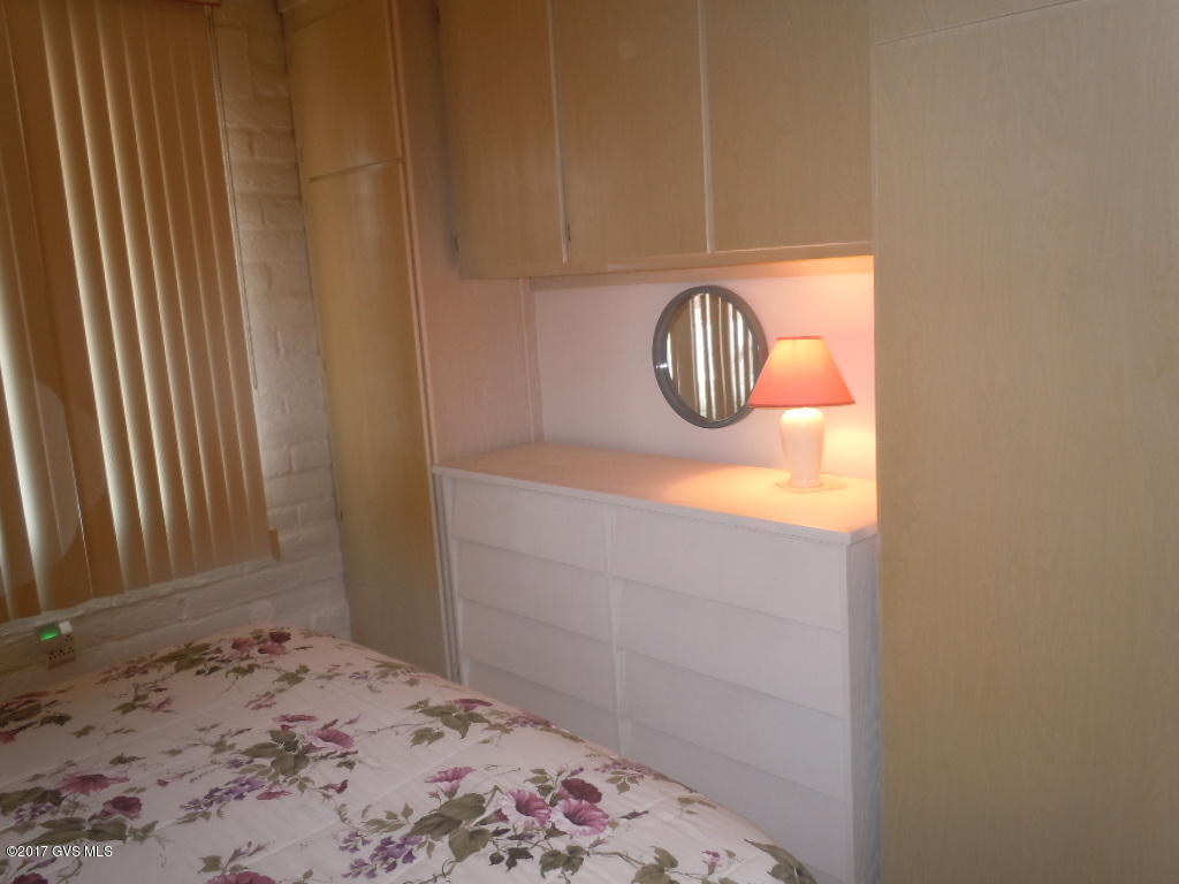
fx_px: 954
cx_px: 590
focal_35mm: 28
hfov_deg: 63.4
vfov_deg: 49.7
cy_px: 442
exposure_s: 1/25
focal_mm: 5
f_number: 3.7
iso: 200
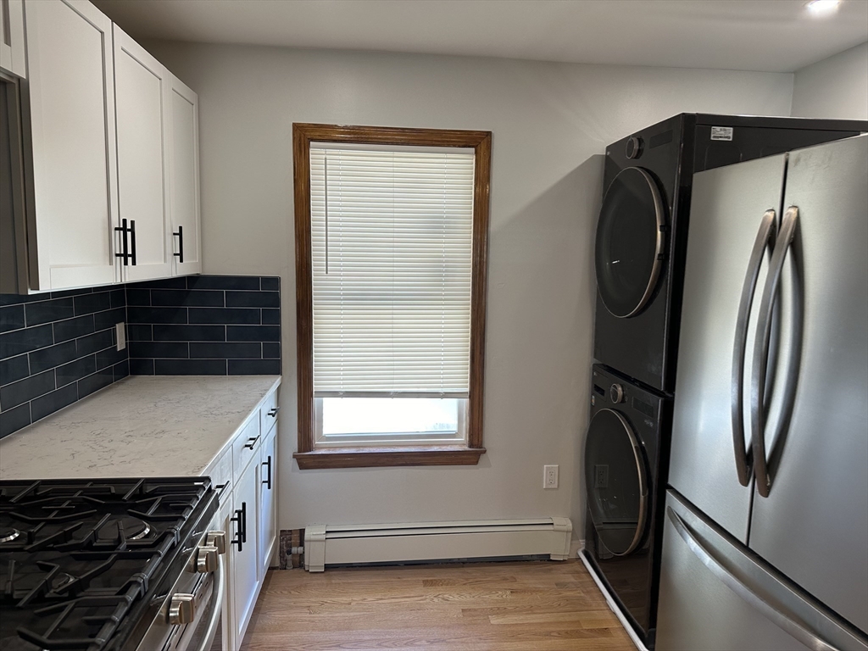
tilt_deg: -7.5
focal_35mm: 24
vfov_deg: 56.8
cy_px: 326
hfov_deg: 71.6
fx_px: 602
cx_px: 434
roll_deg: -1.1
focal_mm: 6.86
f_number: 1.78
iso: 100
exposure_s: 1/120
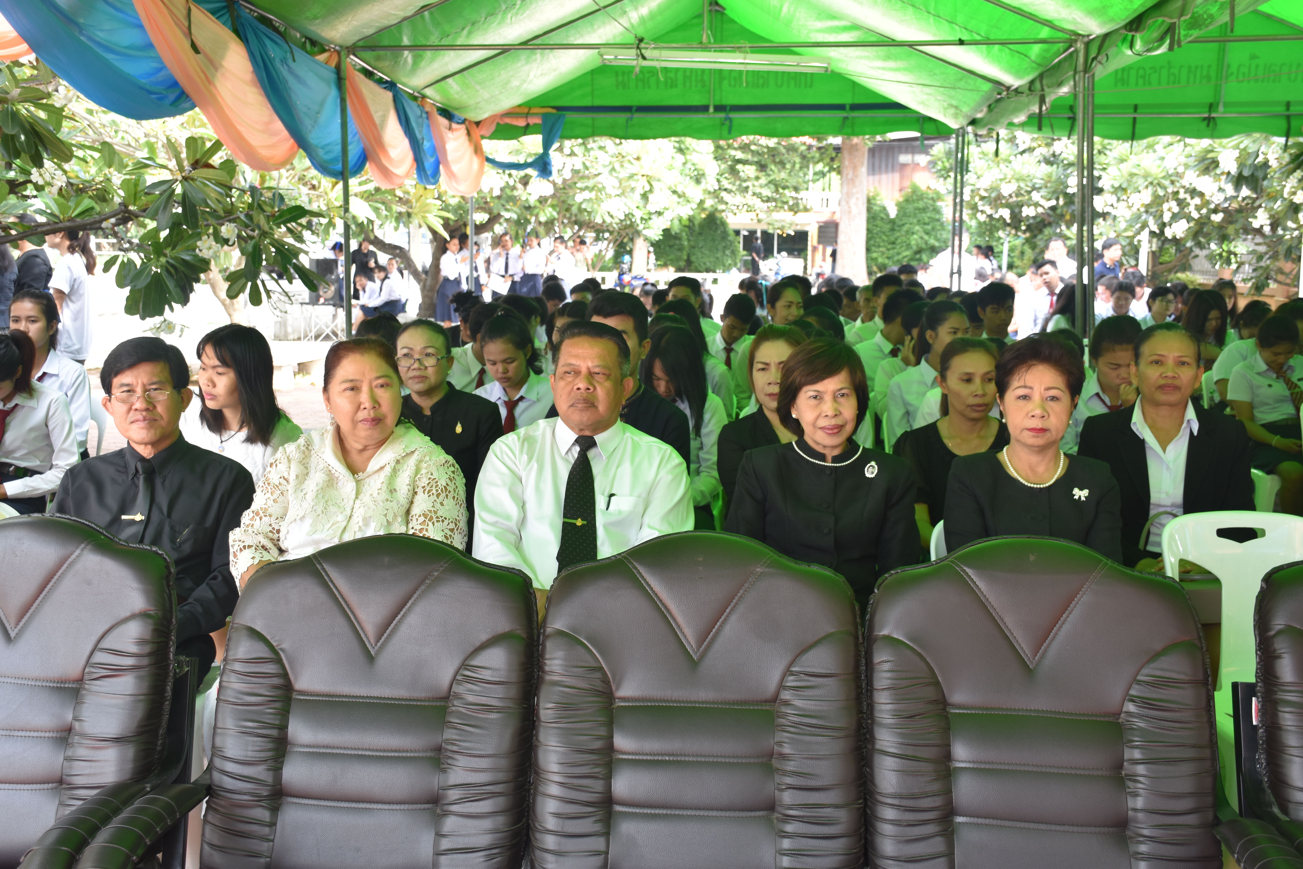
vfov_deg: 34.2
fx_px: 1411
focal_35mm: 39
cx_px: 652
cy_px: 434
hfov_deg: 49.6
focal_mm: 26
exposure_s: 1/125
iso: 400
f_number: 6.3
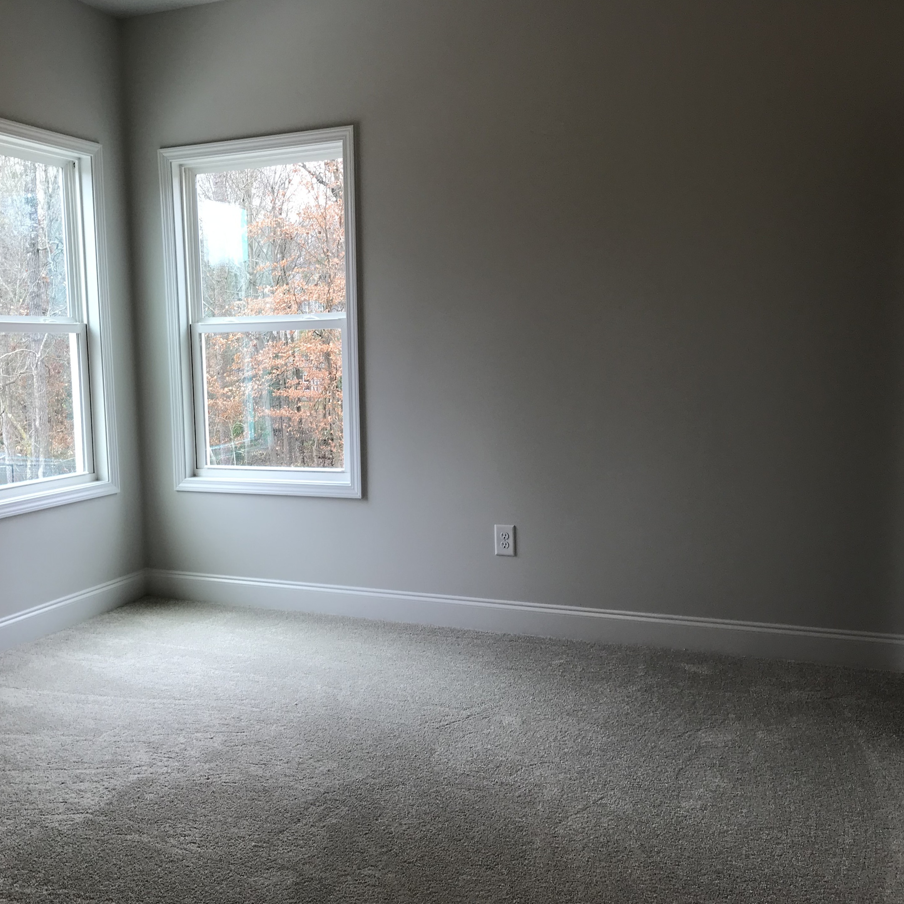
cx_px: 337
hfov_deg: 46.8
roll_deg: +1.3
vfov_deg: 47.2
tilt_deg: -6.4
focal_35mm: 35
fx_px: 1034
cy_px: 474
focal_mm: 3.99
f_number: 1.8
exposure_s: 1/60
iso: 20
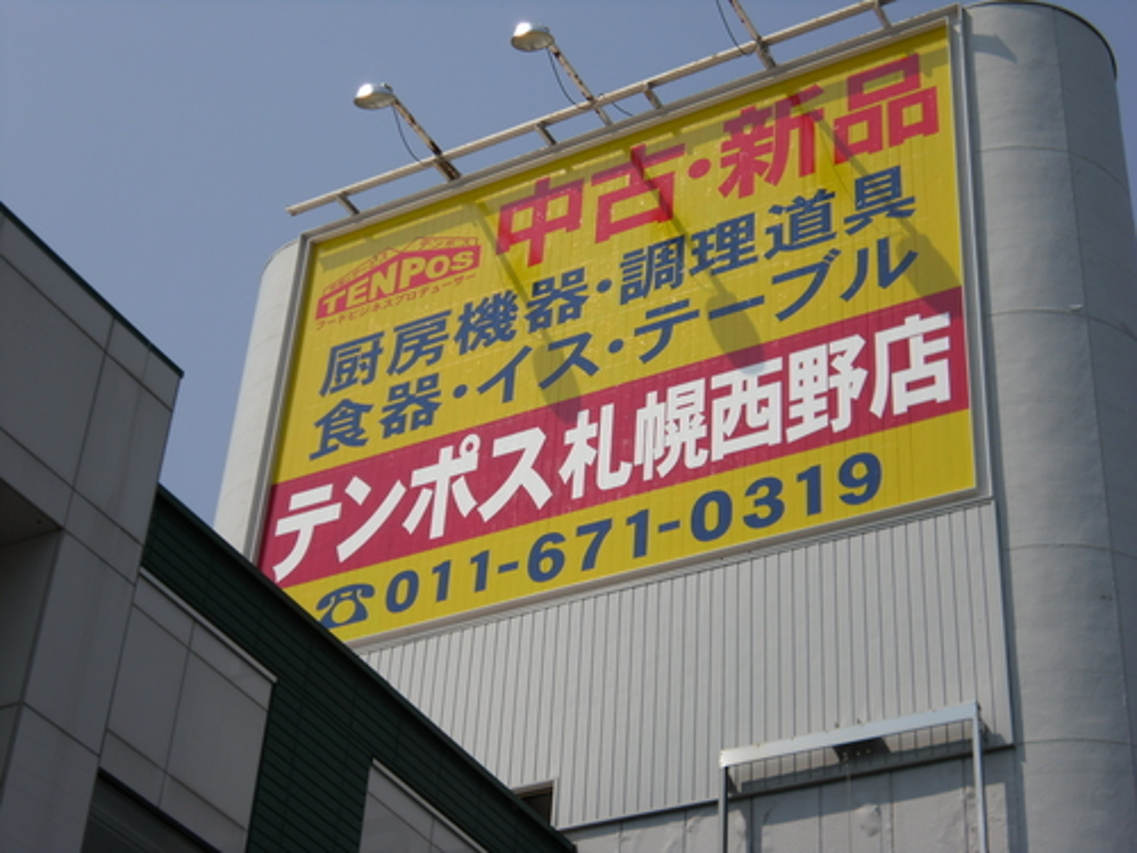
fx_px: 2135
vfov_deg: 22.6
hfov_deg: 29.8
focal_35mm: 65
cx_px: 568
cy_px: 426
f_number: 5.3
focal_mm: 11.7
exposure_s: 1/640
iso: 64
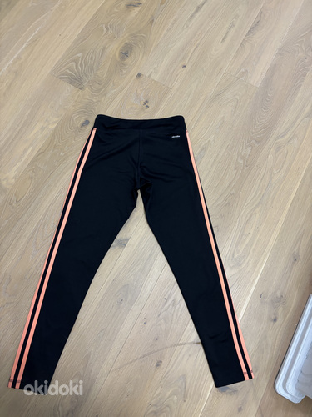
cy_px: 208
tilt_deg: -72.7
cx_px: 156
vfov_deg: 67.3
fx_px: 312
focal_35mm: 26
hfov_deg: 53.1
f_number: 1.6
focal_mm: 5.96
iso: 250
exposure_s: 1/50
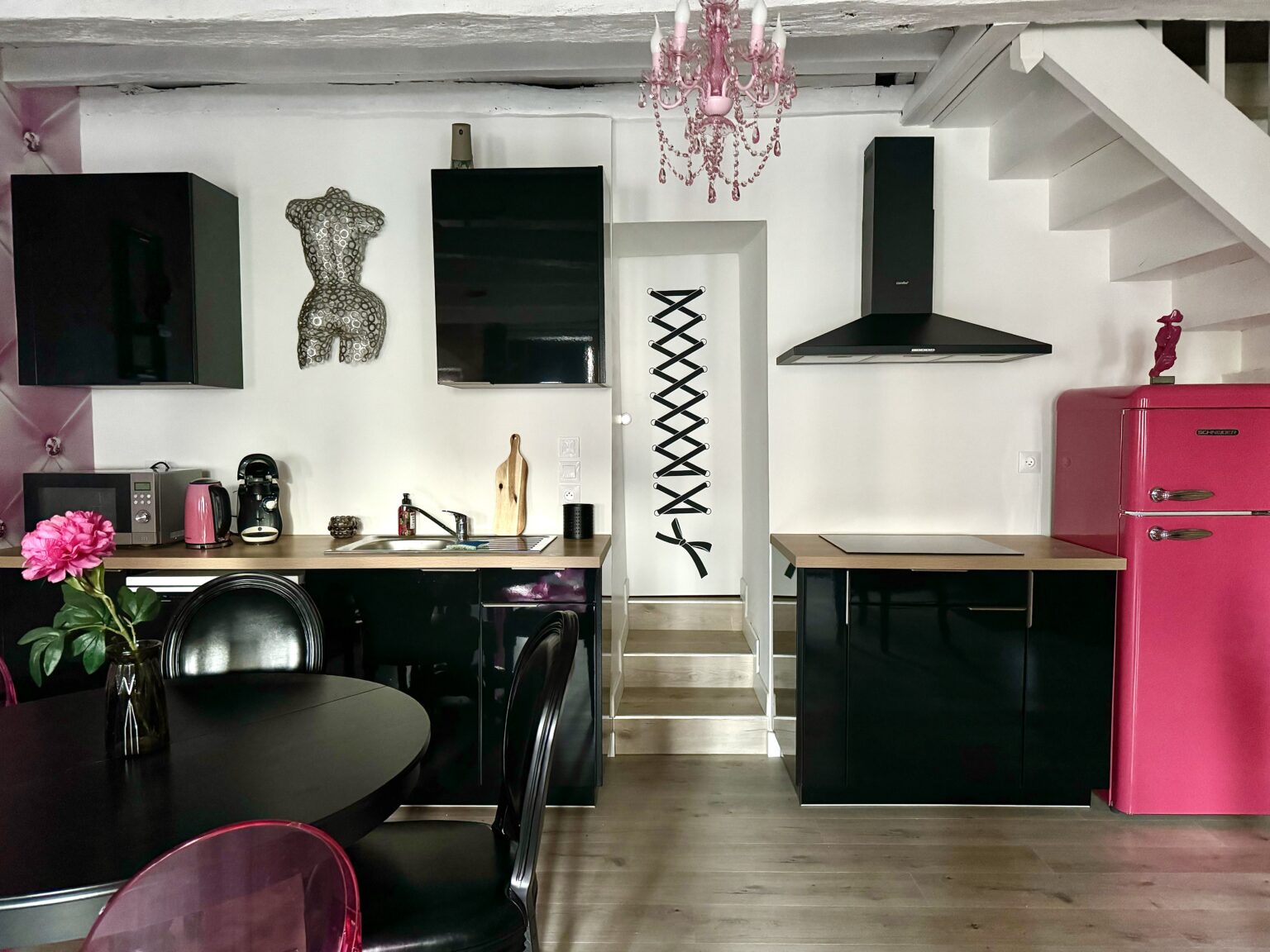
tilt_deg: -3.6
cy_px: 476
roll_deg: +0.4
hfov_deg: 71.6
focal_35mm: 24
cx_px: 635
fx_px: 881
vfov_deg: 56.8
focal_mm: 6.76
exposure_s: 1/34
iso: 1000
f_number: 1.78
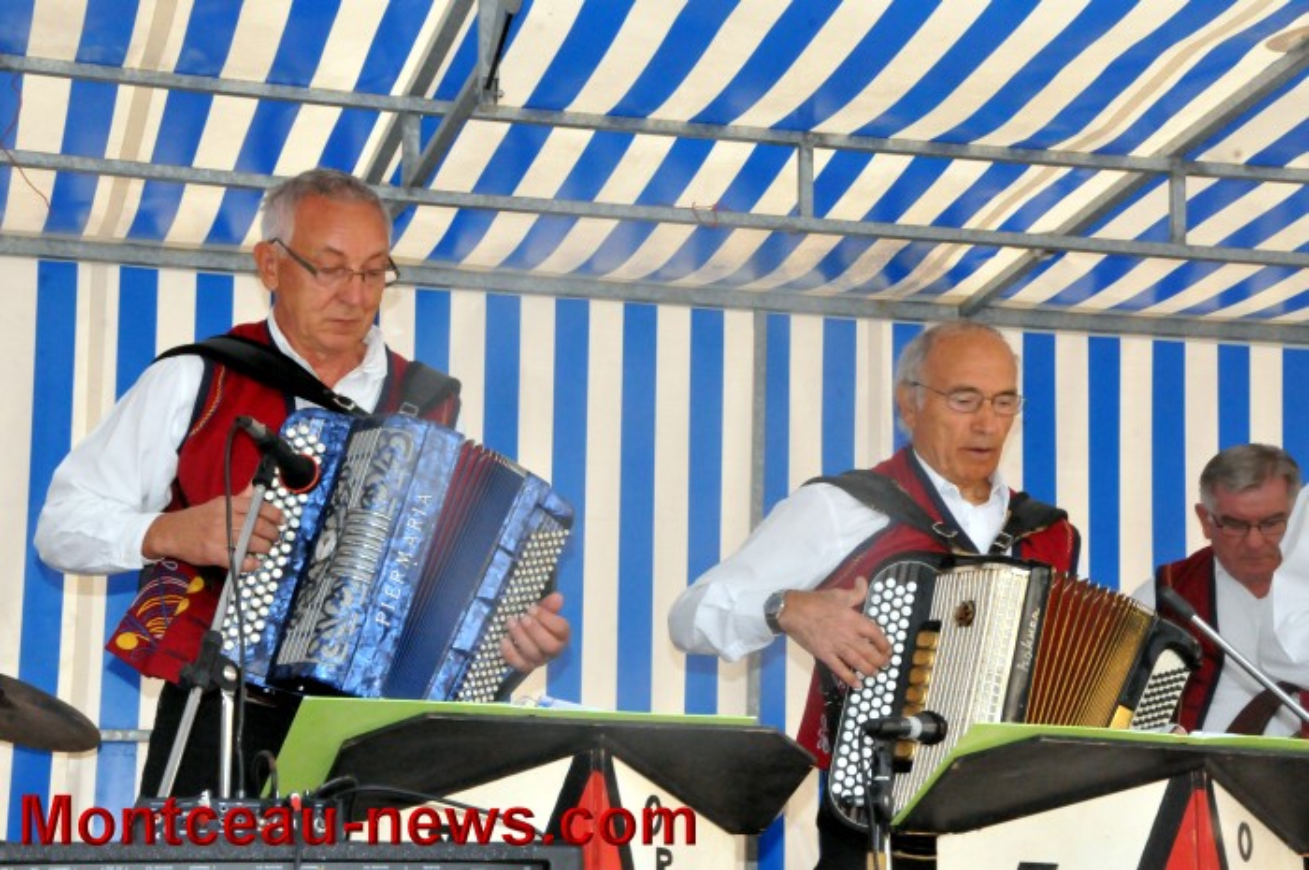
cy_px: 435
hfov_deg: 26.0
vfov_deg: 17.5
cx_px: 654
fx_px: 2833
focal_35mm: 78
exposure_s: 1/250
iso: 3200
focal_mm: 52
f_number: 20
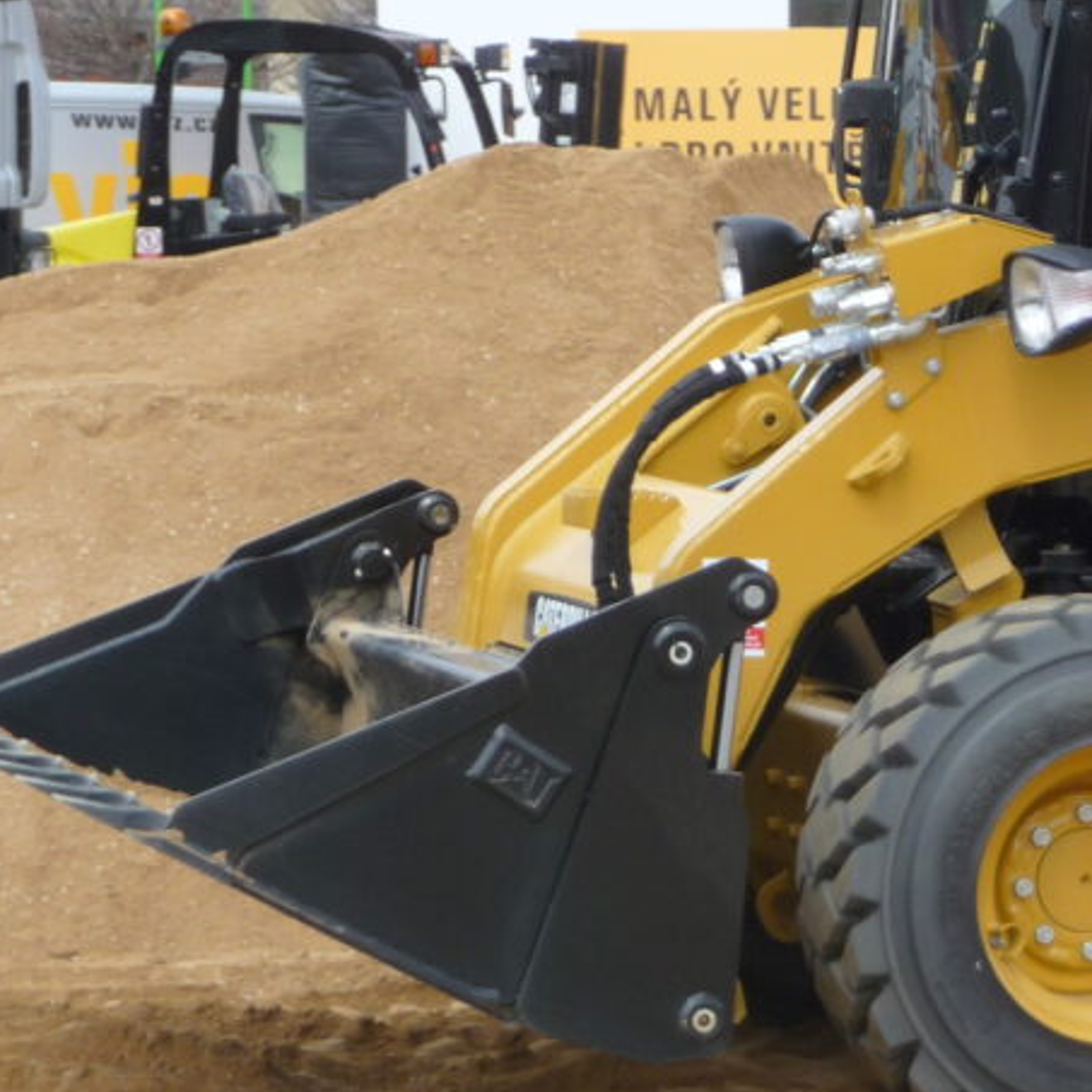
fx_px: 7352
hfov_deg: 8.4
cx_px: 1208
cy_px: 518
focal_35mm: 206
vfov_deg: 8.5
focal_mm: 17.5
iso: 100
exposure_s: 1/200
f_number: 4.7
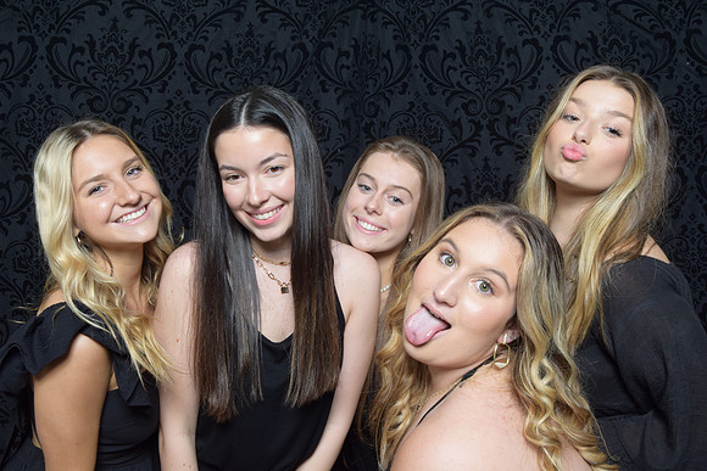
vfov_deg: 34.2
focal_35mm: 39
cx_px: 354
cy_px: 236
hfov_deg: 49.5
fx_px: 766
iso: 500
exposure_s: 1/60
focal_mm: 26
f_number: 20
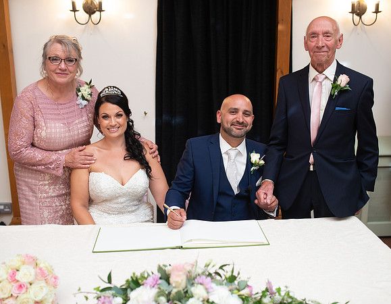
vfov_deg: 37.8
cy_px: 152
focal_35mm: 39
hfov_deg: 47.6
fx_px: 443
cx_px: 206
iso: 500
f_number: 2.8
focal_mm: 35
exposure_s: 1/100
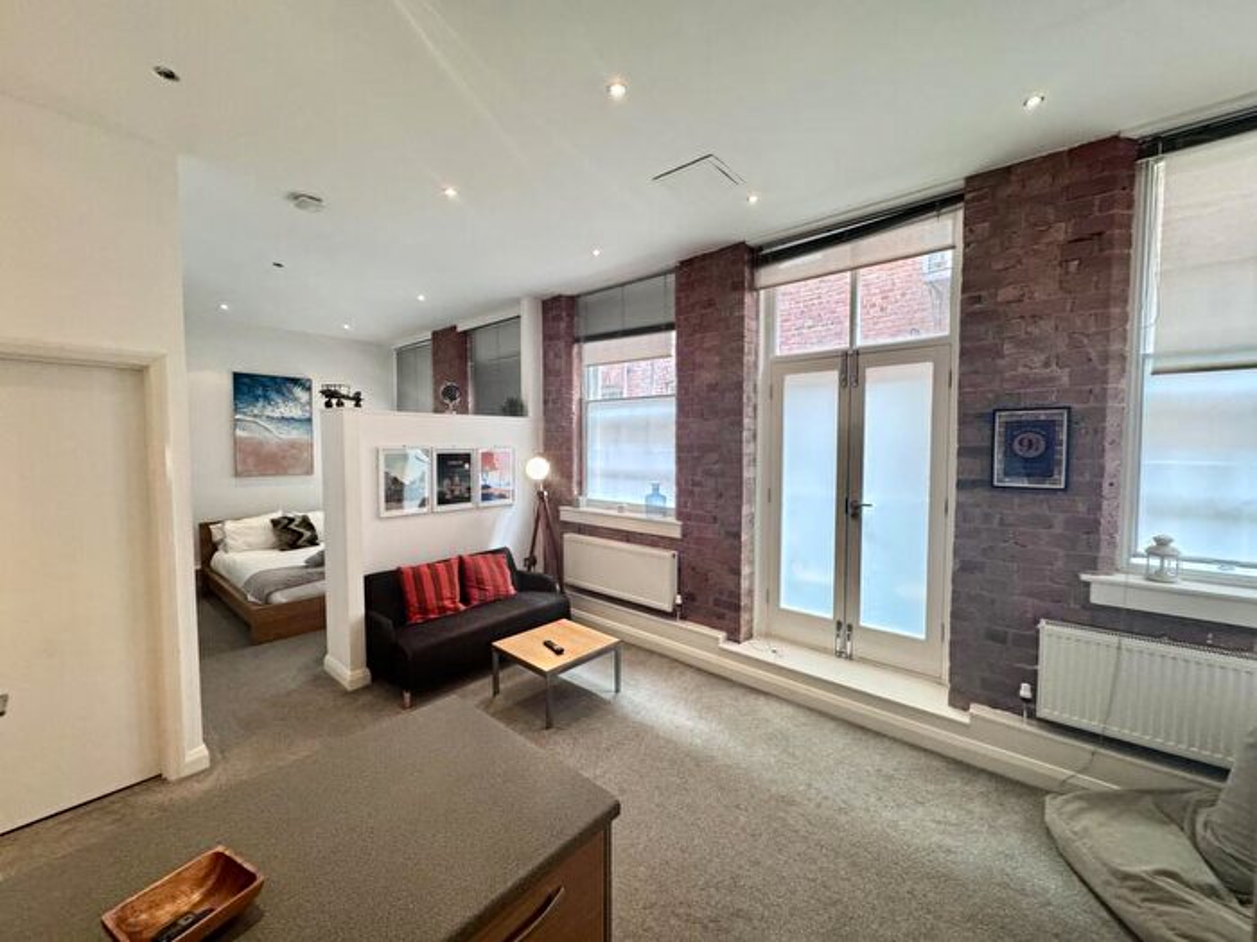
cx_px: 628
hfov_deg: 102.1
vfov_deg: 85.7
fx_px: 508
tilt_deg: -3.5
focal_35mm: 14
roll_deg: -0.1
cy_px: 471
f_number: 2.2
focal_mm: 2.22
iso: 320
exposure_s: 1/50
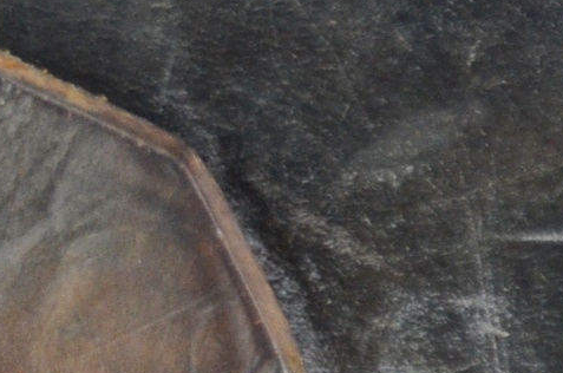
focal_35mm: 1046
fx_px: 16319
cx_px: -705
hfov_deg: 2.0
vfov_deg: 1.3
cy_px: -102
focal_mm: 135
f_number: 5.6
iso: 800
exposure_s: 1/160
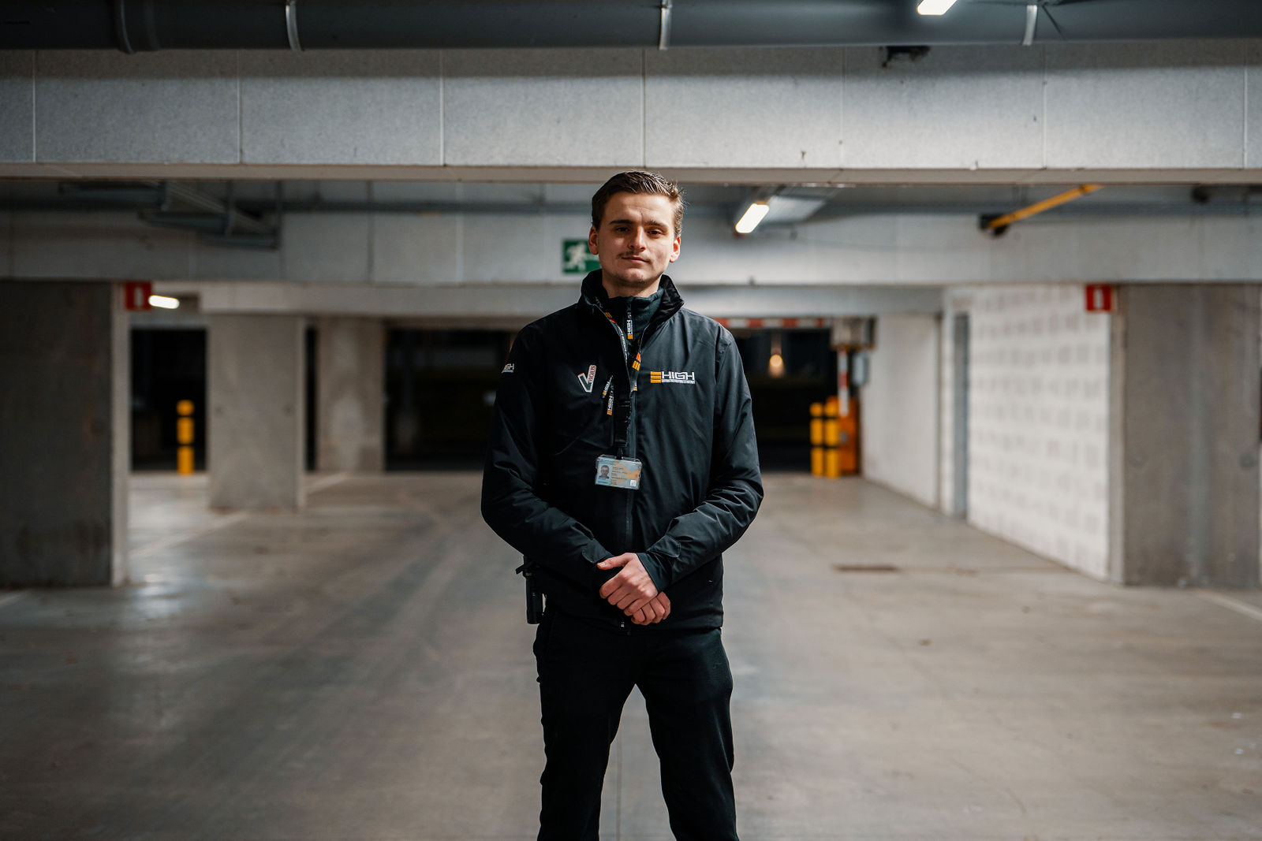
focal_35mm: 52
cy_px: 401
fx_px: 1836
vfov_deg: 25.8
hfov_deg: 37.9
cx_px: 661
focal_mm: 50
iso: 800
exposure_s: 1/200
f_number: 2
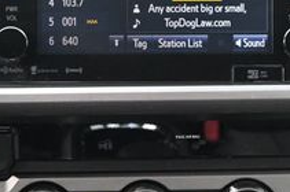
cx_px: 142
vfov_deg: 8.1
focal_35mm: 169
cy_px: 106
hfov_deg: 12.2
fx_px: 1355
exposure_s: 1/125
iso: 2200
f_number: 5.3
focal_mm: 37
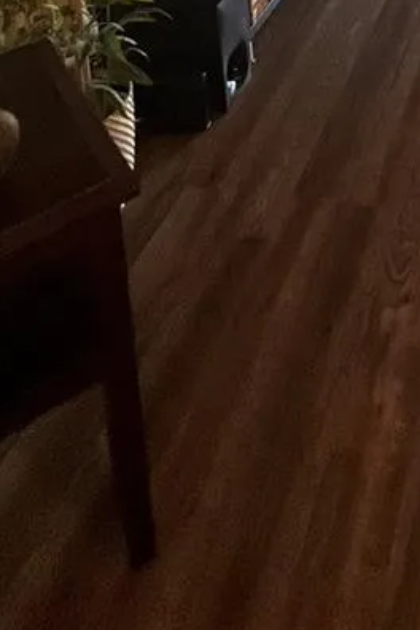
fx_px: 717
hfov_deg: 27.9
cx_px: 525
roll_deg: +2.2
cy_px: -301
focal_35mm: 41
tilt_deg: -5.6
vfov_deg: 29.6
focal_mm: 1.57
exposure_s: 1/60
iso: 320
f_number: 1.8
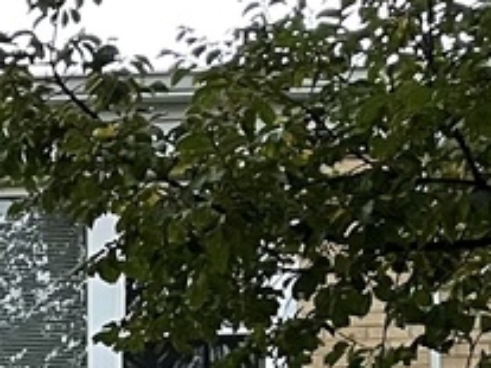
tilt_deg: +1.6
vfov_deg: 7.3
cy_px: 1102
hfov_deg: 9.1
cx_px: -901
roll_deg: +0.1
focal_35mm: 181
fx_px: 2566
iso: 125
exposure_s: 1/60
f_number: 1.6
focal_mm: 4.2
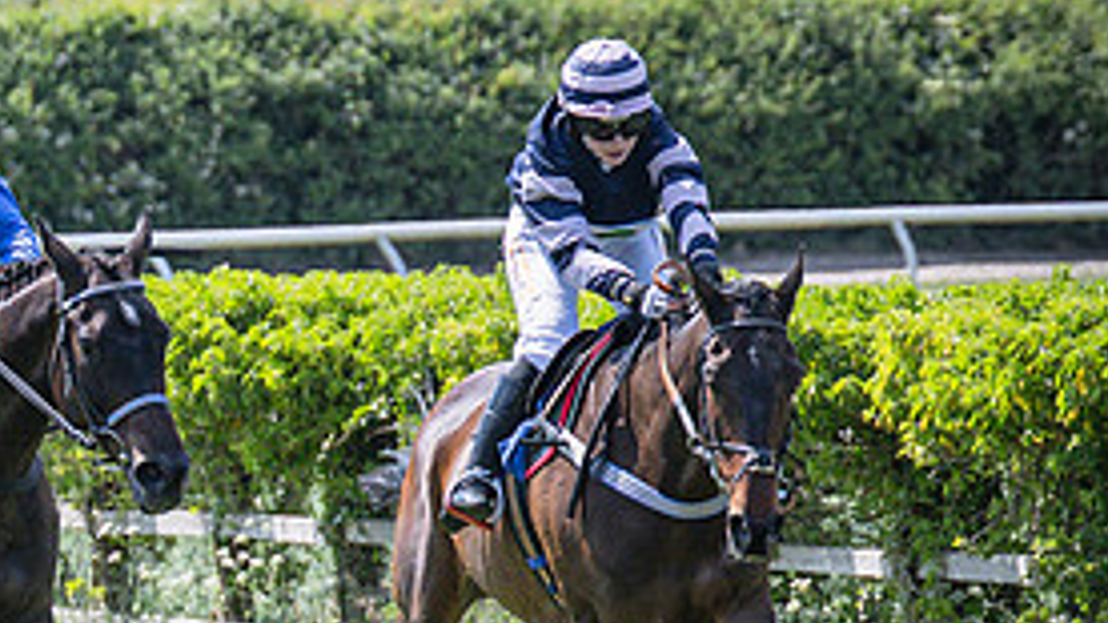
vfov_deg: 2.0
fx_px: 18267
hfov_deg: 3.5
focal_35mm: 622
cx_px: -150
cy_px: 480
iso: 200
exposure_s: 1/3200
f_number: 2.8
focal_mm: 96
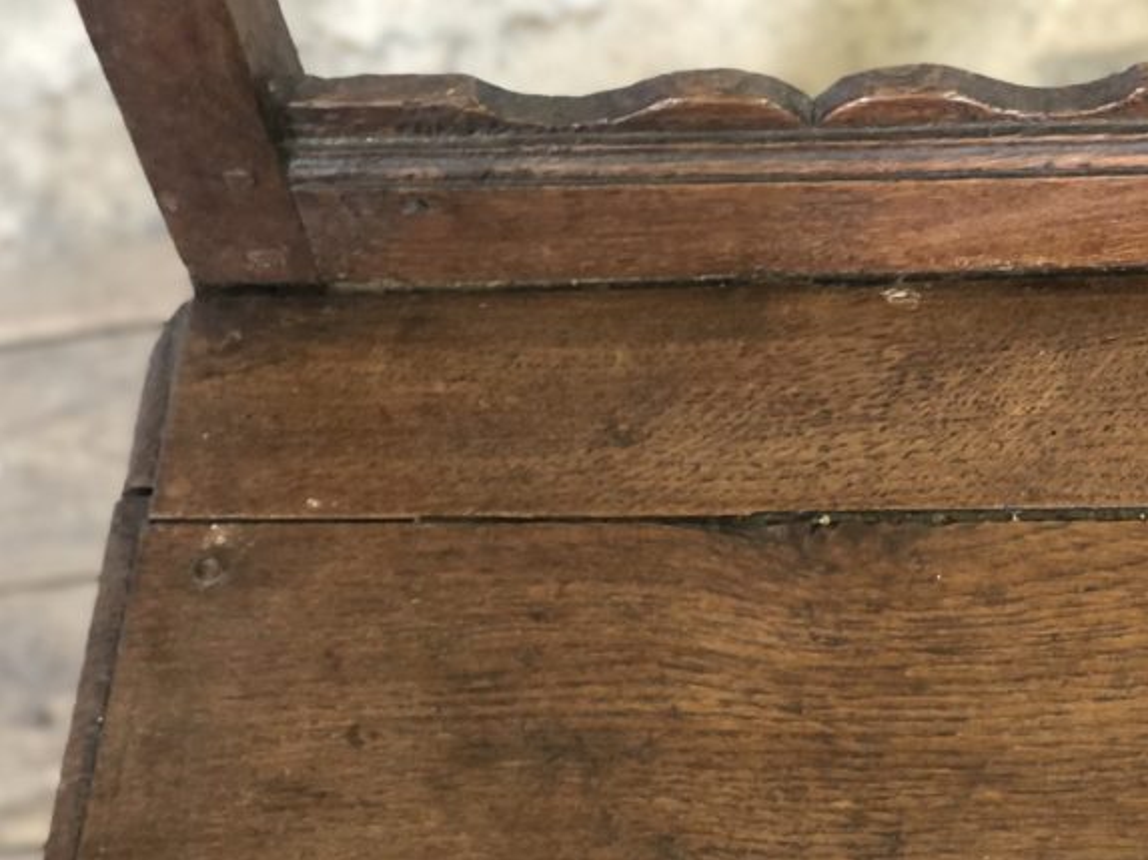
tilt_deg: -75.7
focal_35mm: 93
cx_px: 831
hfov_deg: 21.0
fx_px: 3082
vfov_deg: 15.7
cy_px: 768
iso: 160
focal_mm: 6
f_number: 2.4
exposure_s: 1/13
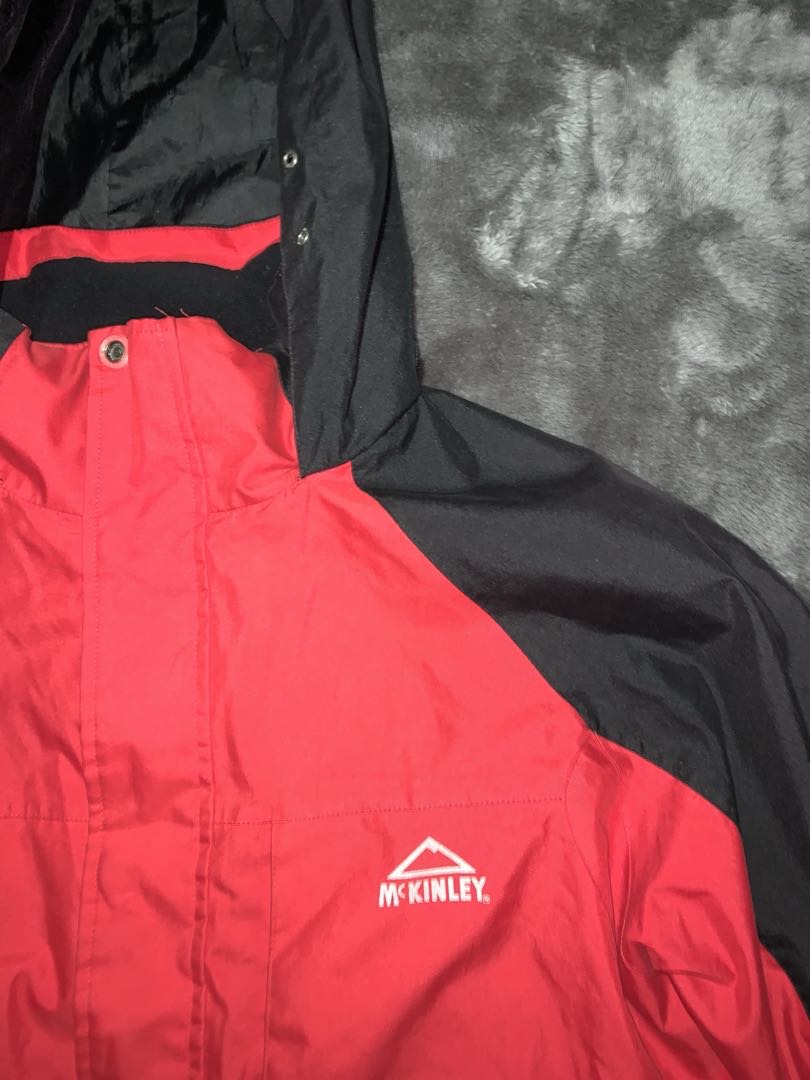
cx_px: 405
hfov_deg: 53.1
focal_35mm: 26
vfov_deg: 67.3
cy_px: 540
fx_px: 811
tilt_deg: -79.6
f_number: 1.8
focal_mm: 4.25
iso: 50
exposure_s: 1/4
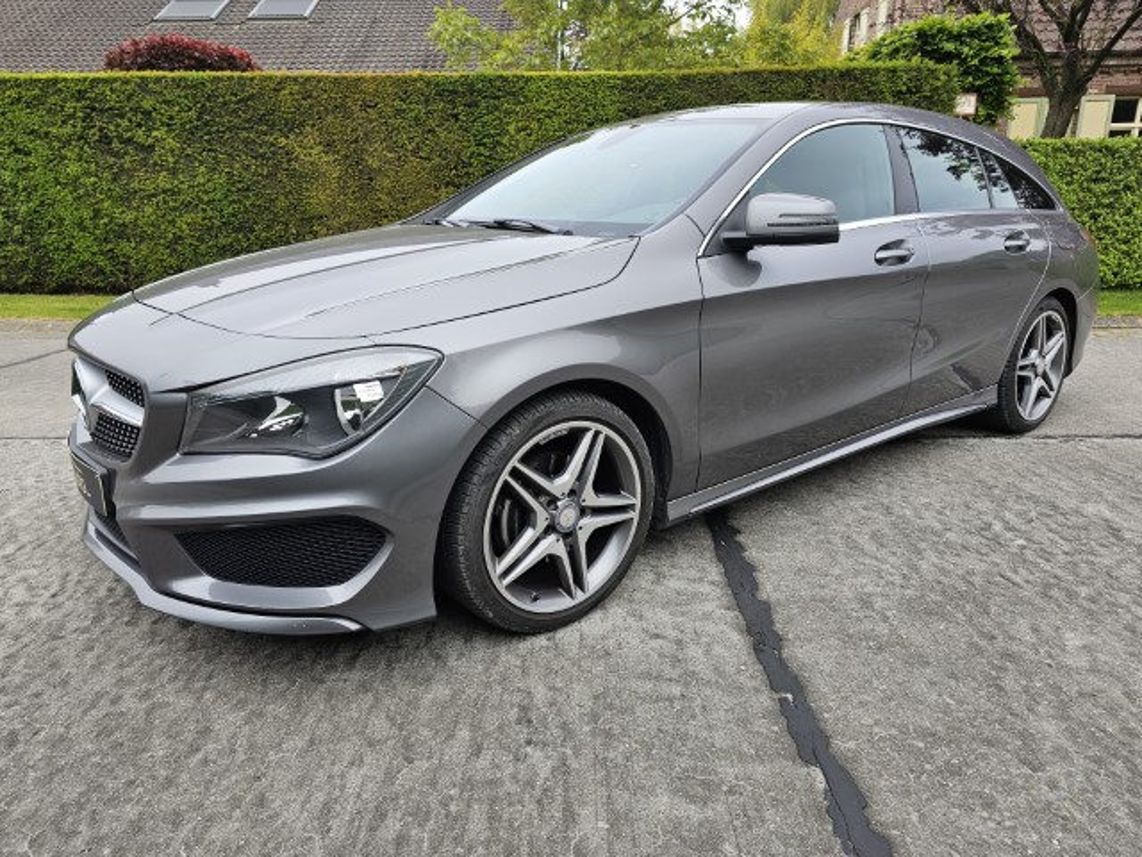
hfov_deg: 73.9
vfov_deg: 58.9
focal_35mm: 23
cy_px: 428
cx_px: 571
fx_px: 759
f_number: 1.7
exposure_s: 1/180
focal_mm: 6.3
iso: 20
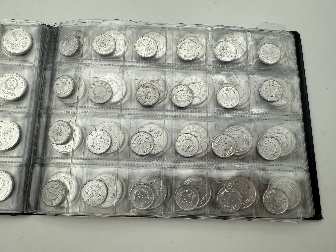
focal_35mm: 24
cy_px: 126
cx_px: 168
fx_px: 233
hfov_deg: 71.6
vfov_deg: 56.8
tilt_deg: -76.0
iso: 40
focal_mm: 2.22
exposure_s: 1/328
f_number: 2.2
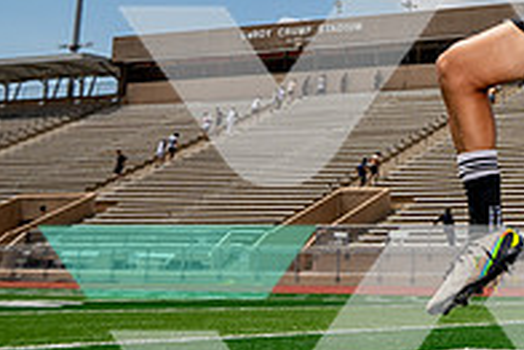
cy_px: 43
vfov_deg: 17.1
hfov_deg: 22.1
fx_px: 1151
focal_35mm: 79
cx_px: 739
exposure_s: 1/1250
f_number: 5.6
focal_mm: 24
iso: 100
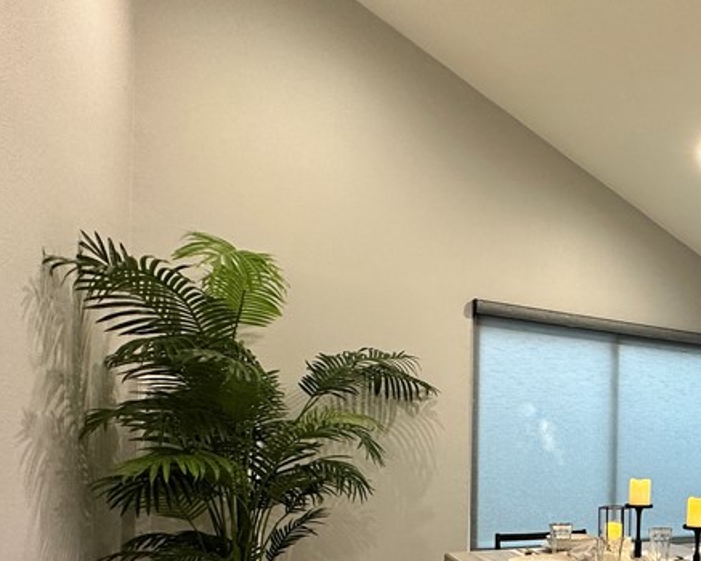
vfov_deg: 43.3
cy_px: 463
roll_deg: -1.4
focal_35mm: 32
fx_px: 664
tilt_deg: +0.2
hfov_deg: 44.0
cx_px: 756
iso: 160
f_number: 2.2
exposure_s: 1/60
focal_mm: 2.22
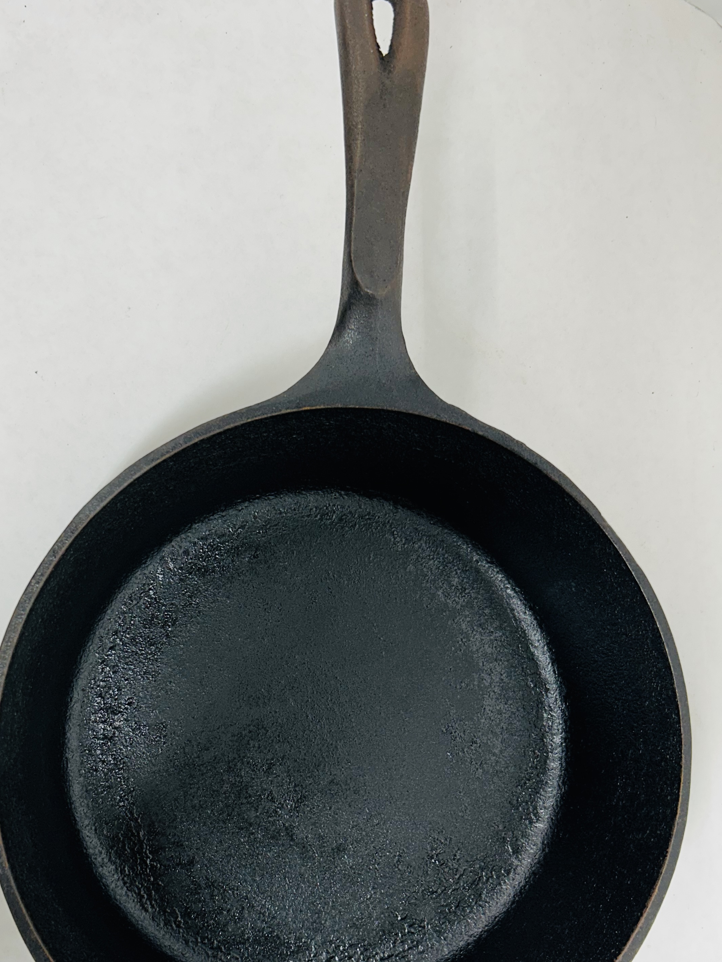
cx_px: 317
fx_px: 1029
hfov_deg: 38.6
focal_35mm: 37
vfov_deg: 49.3
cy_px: 636
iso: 32
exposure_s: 1/151
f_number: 1.5
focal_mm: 5.7
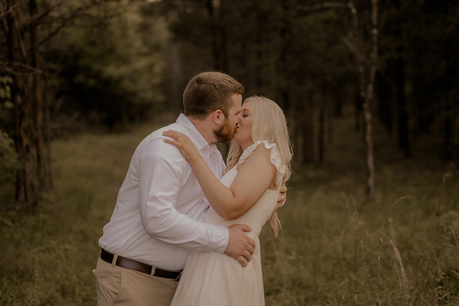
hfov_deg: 39.6
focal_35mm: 50
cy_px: 153
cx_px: 230
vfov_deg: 27.0
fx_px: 638
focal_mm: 50
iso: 200
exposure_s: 1/250
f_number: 2.2
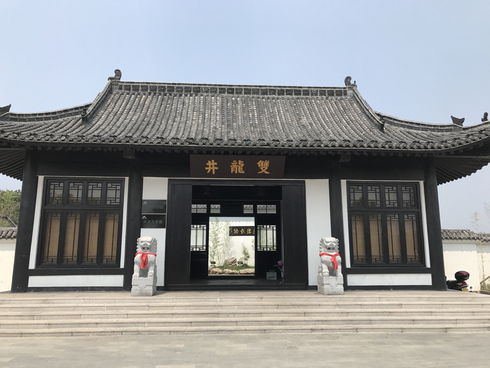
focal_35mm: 28
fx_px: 396
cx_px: 245
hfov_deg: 63.4
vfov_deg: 49.7
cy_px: 184
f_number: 1.8
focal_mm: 3.99
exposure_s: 1/2283
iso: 20
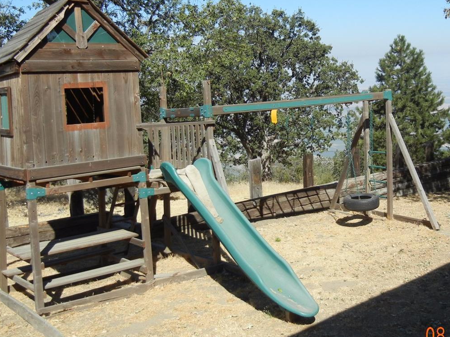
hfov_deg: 41.6
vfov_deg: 32.1
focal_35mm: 45
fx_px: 585
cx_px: 296
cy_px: 135
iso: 160
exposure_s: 1/360
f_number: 7
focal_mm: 5.4
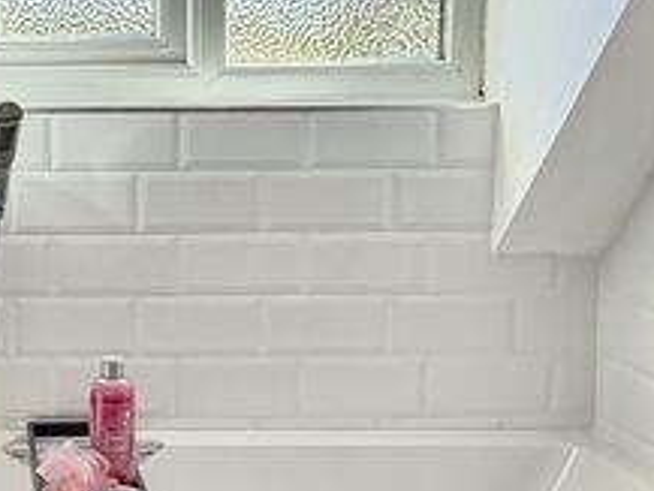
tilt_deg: -6.2
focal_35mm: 66
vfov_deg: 22.3
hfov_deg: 27.7
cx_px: 6
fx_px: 1248
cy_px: 226
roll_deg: +1.0
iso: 64
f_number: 2.2
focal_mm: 2.22
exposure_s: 1/121
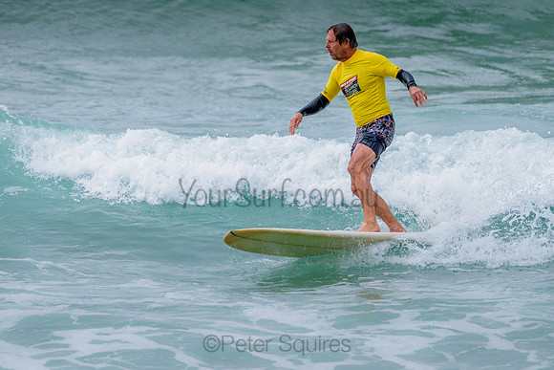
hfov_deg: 3.4
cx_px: 335
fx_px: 9436
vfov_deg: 2.2
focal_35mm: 613
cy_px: 158
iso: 560
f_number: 5.6
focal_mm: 500
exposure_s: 1/2000
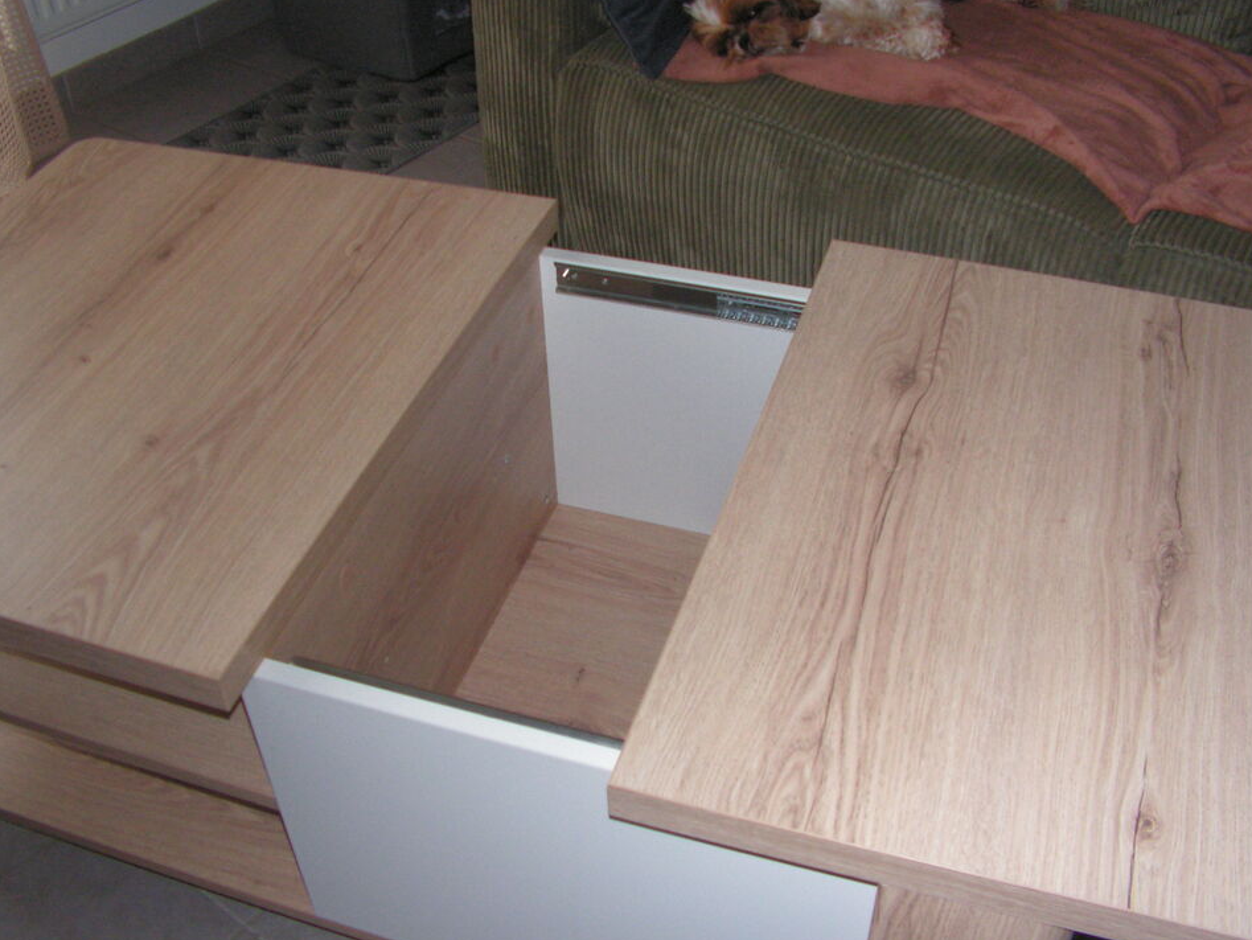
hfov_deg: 49.0
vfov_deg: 37.7
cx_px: 616
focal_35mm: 38
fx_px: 1375
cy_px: 471
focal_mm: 6
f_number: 3.2
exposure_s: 1/40
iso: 200
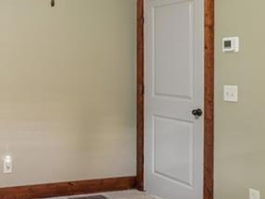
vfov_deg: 30.2
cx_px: 16
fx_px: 367
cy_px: 80
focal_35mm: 48
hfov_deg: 36.6
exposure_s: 1/1.67
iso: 640
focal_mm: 14
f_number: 8
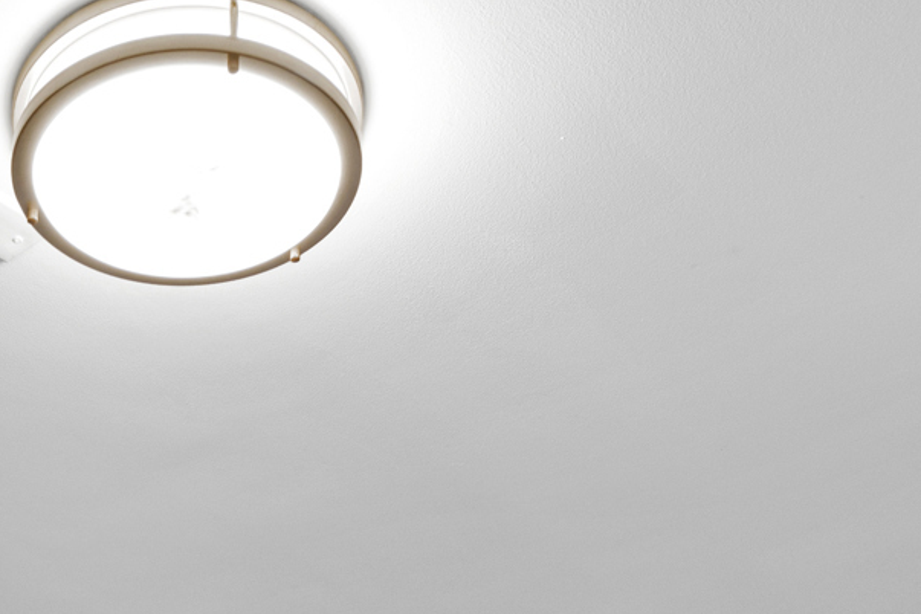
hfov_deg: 33.1
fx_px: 1484
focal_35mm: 58
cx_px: 130
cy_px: 1148
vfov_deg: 17.9
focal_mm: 14
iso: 400
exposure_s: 1/5
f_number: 9
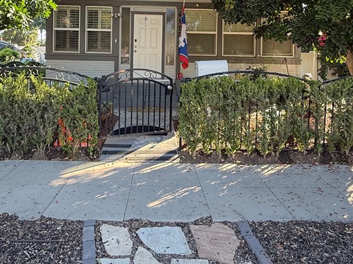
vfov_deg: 48.0
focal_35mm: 28
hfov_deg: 63.4
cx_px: 166
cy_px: 68
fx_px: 286
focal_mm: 2.22
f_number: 2.2
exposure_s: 1/164
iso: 64
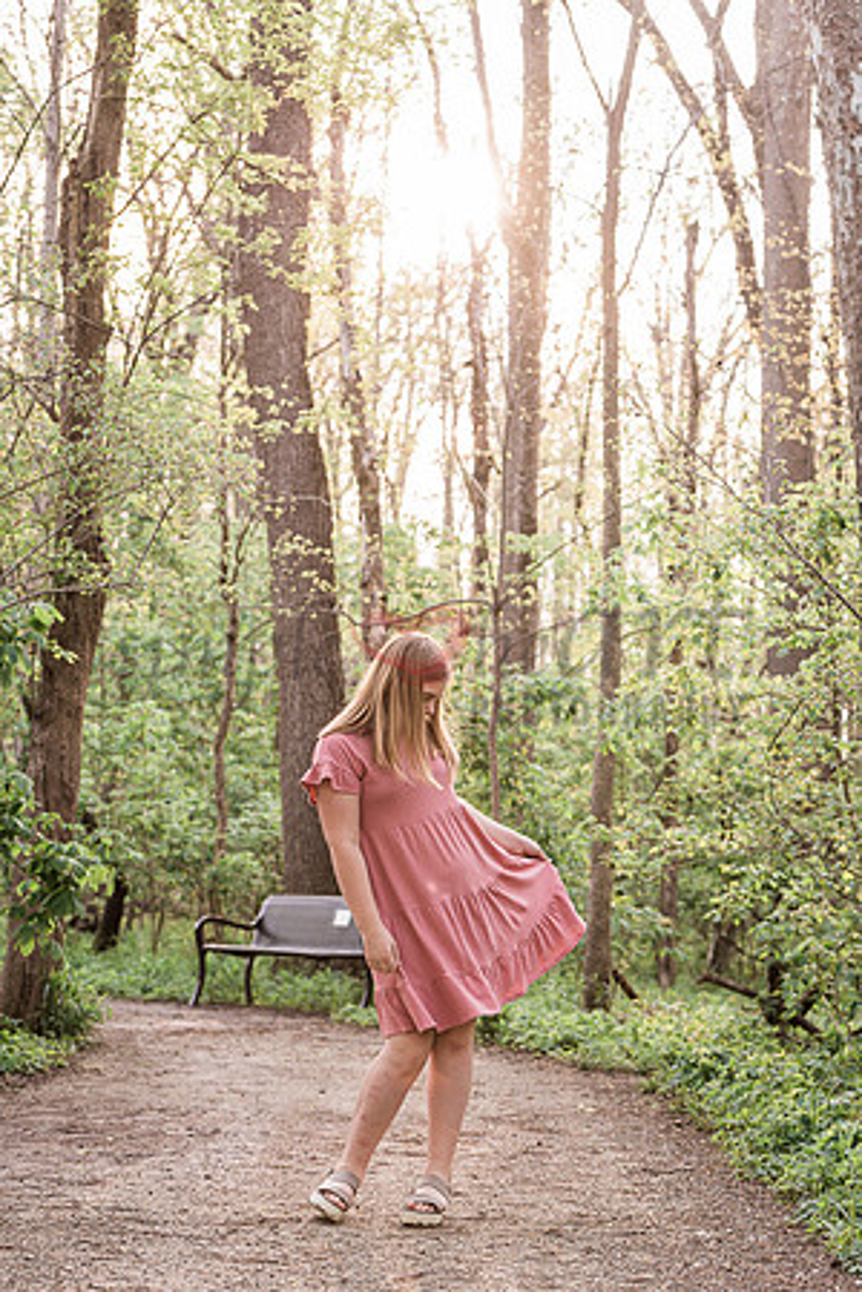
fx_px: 2514
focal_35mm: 70
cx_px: 431
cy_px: 646
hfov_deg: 19.5
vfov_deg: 28.8
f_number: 4.5
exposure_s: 1/160
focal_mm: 70
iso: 500
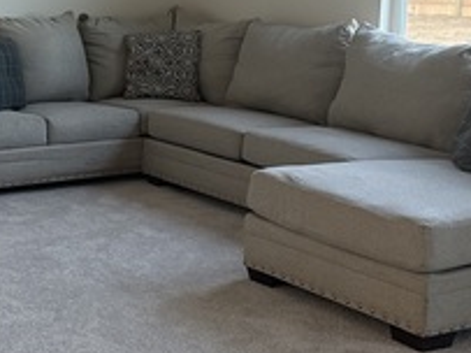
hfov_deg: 24.3
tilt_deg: -10.2
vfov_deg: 18.6
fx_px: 1074
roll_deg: -0.8
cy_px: 142
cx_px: 80
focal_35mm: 79
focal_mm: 6.76
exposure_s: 1/109
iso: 200
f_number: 1.78
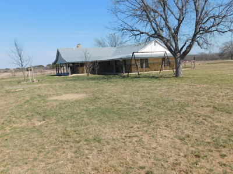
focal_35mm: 28
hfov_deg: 63.4
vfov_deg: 49.7
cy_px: 87
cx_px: 116
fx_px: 188
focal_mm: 4.9
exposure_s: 1/500
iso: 125
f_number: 6.4
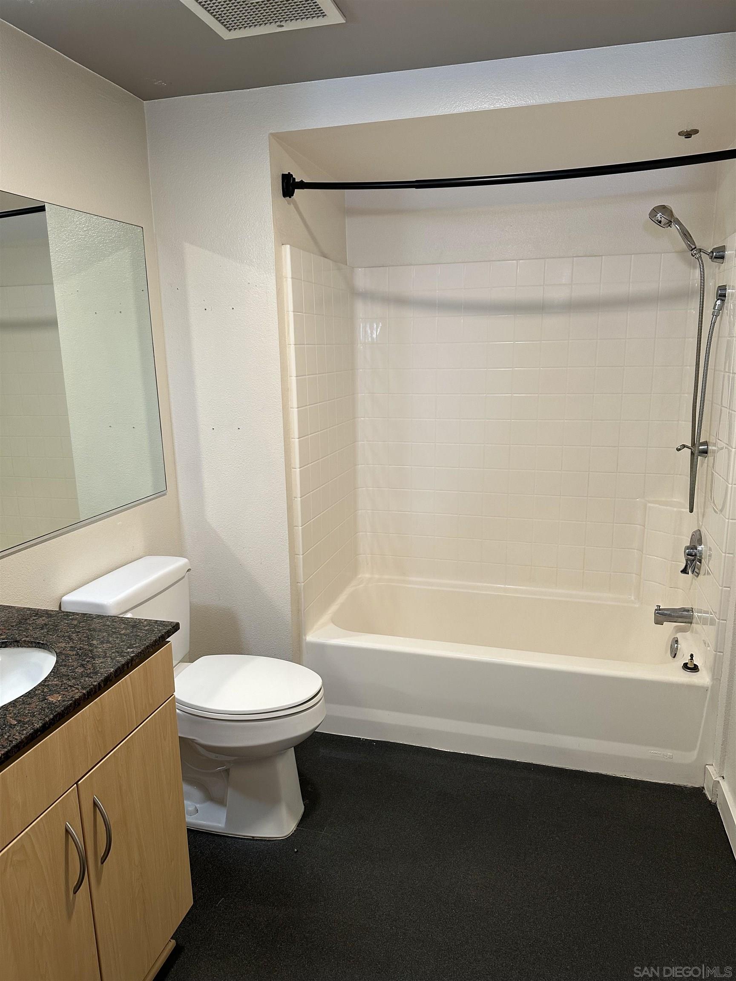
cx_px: 368
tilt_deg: -11.2
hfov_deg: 56.8
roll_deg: +0.2
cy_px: 490
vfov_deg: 71.6
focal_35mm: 24
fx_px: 680
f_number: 1.78
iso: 160
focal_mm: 6.86
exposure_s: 1/60
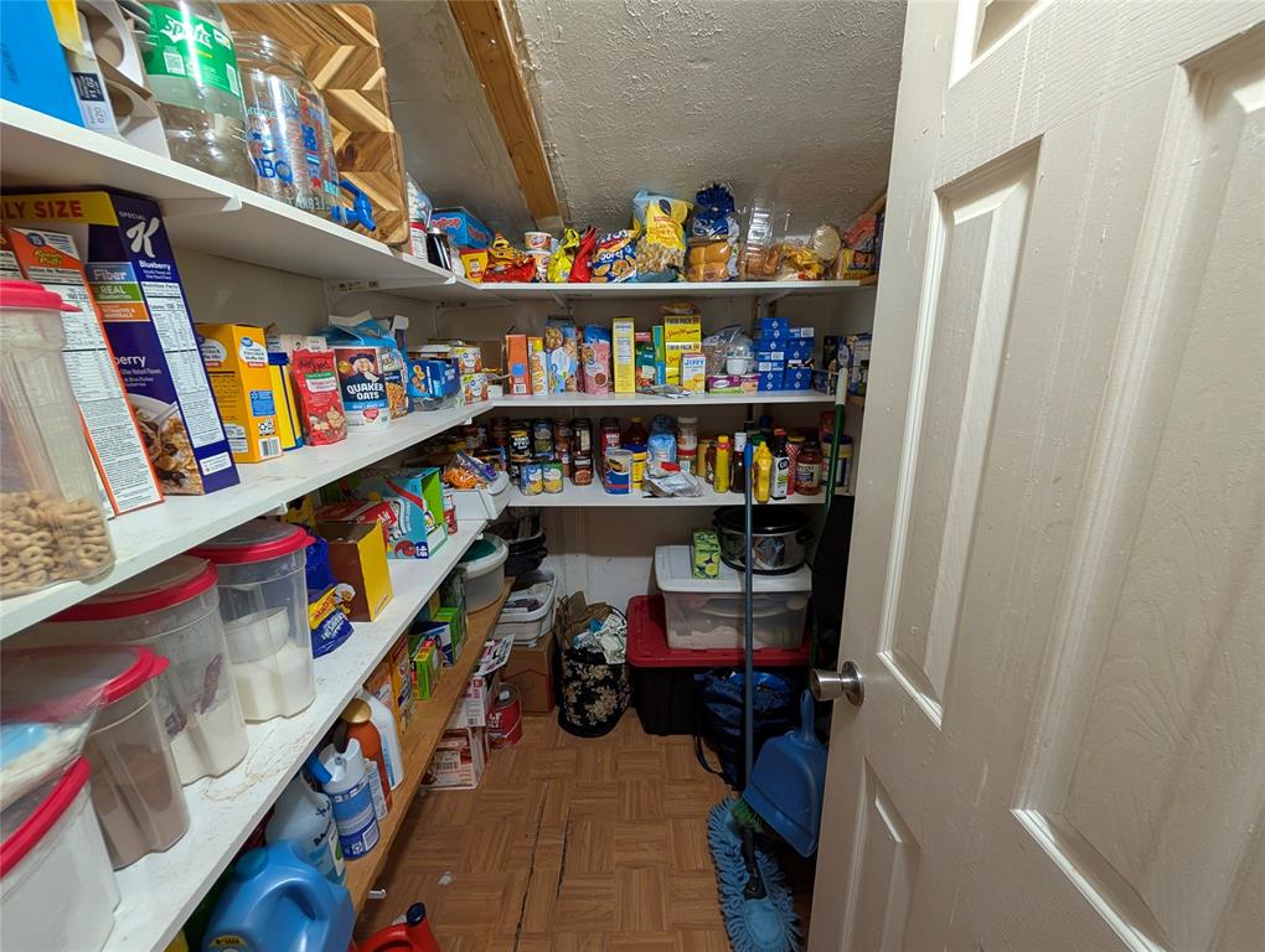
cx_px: 632
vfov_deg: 94.6
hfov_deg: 110.5
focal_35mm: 12
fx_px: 439
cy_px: 476
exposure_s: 1/40
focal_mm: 2.02
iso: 221
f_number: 1.7
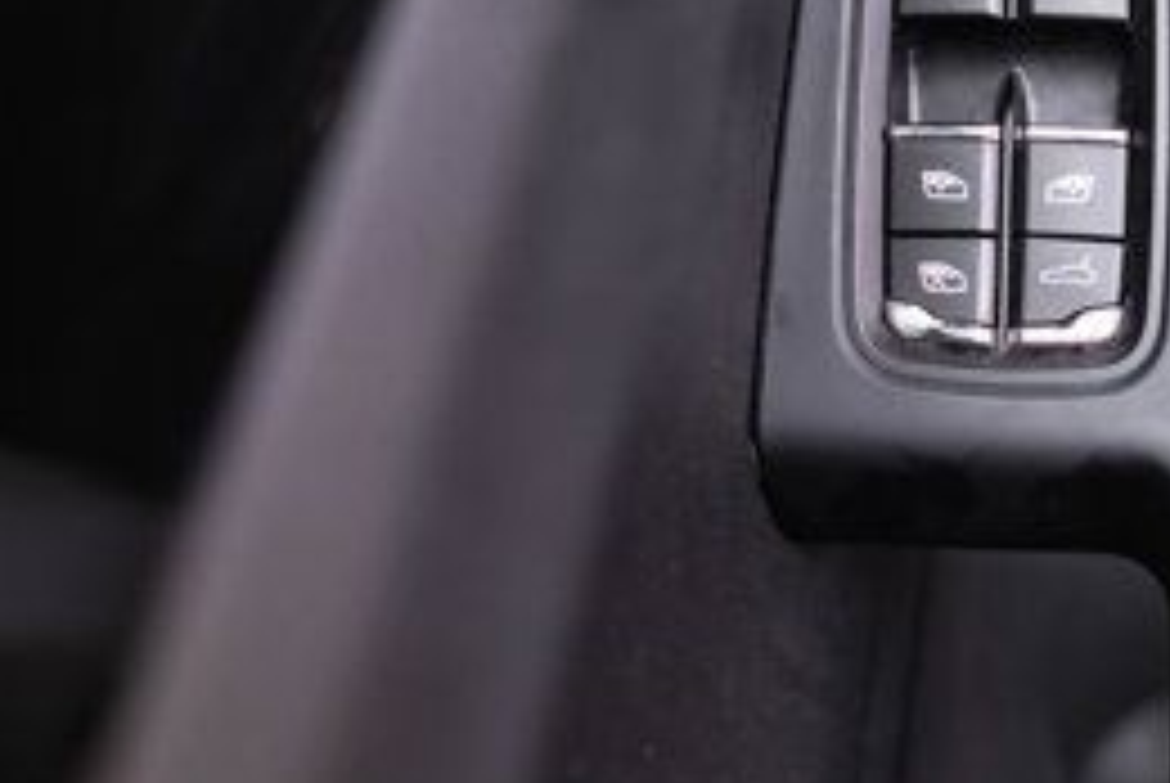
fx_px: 1920
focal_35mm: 59
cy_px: -70
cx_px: 999
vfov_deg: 21.9
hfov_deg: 32.6
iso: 1000
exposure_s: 1/160
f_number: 3.2
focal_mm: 24
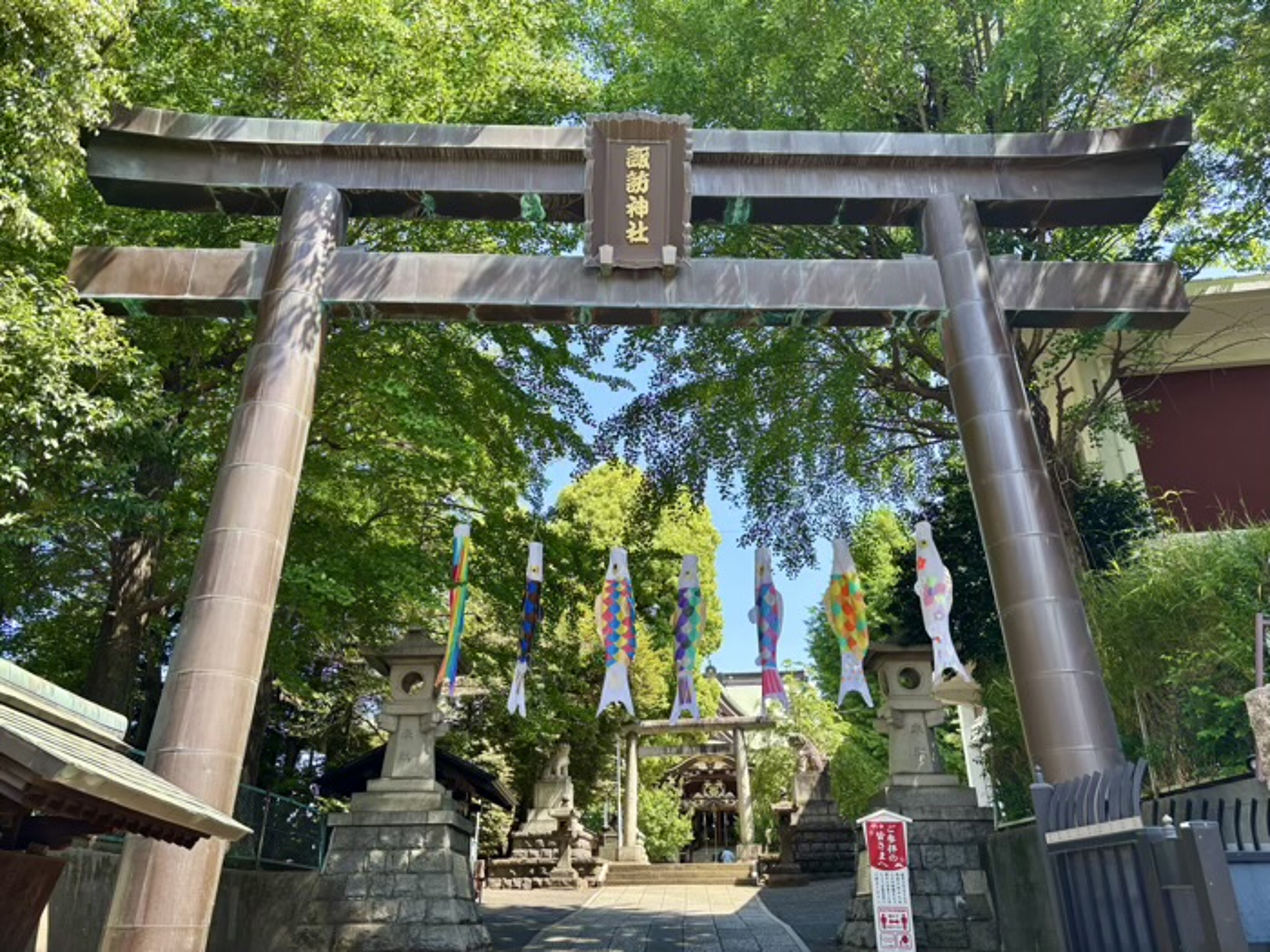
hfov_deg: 67.3
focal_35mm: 26
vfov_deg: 53.1
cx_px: 635
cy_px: 476
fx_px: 954
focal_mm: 5.96
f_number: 1.6
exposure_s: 1/544
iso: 50
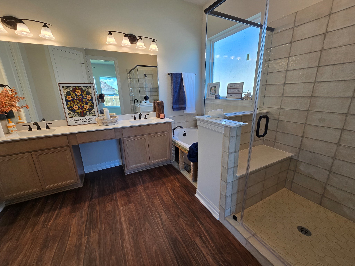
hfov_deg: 106.2
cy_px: 133
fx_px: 133
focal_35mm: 13
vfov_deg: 89.9
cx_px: 178
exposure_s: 1/120
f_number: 2.2
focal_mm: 2.2
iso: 80
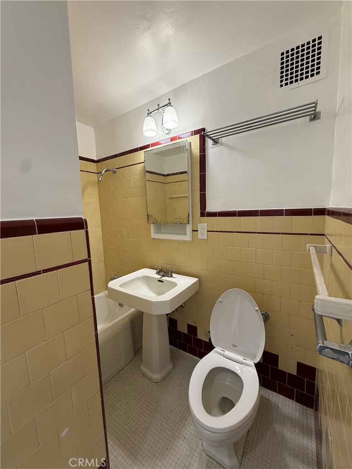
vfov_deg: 102.1
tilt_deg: -6.2
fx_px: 190
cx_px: 176
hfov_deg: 85.7
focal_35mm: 14
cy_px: 234
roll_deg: +1.6
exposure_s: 1/120
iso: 250
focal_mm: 2.22
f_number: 2.2
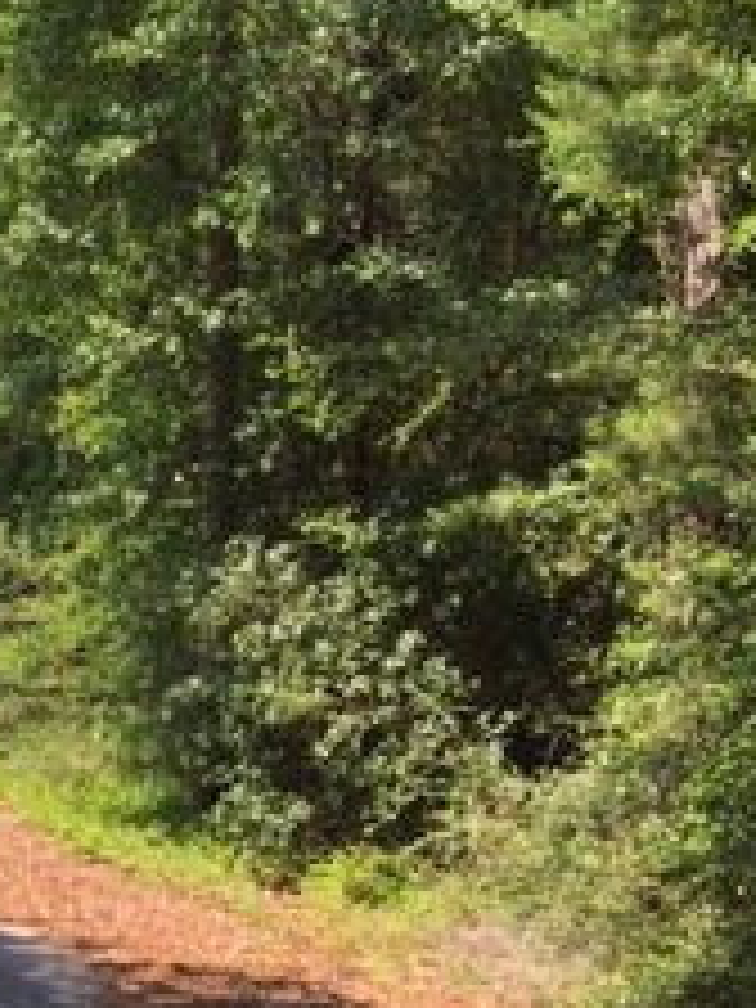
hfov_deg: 17.1
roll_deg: -0.7
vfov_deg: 23.3
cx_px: -130
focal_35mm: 83
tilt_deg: -3.7
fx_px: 2417
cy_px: 770
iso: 25
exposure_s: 1/587
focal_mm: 4.15
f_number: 2.2
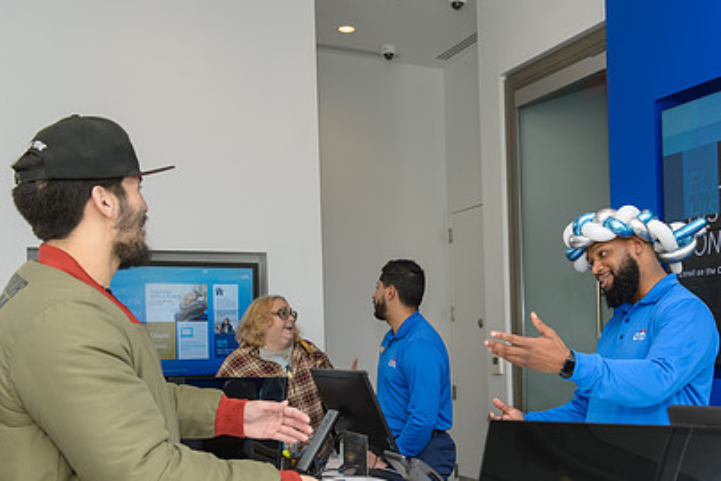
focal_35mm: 46
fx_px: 922
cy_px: 338
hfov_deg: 42.1
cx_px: 492
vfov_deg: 29.0
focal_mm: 32
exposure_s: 1/250
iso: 400
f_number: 4.5
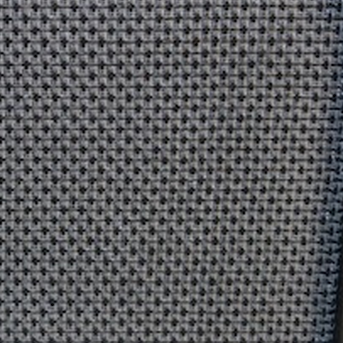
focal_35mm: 141
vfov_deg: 12.4
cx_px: -3
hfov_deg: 12.2
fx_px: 1581
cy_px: 110
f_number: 4.5
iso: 2000
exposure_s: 1/13
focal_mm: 28
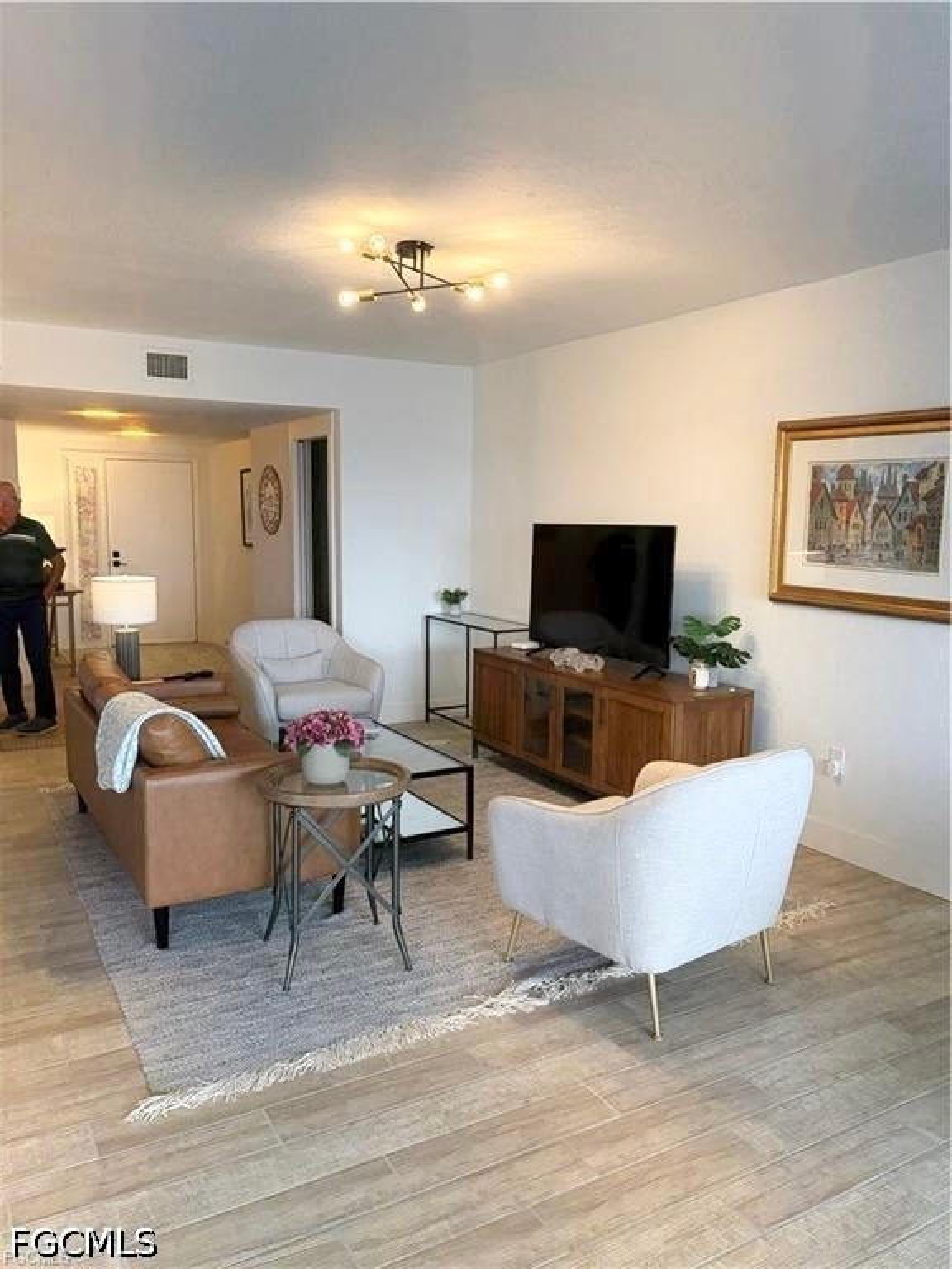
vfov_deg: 67.3
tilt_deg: -8.2
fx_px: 953
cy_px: 634
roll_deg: +0.3
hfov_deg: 53.1
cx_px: 476
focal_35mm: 26
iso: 160
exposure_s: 1/120
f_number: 1.6
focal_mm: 5.96
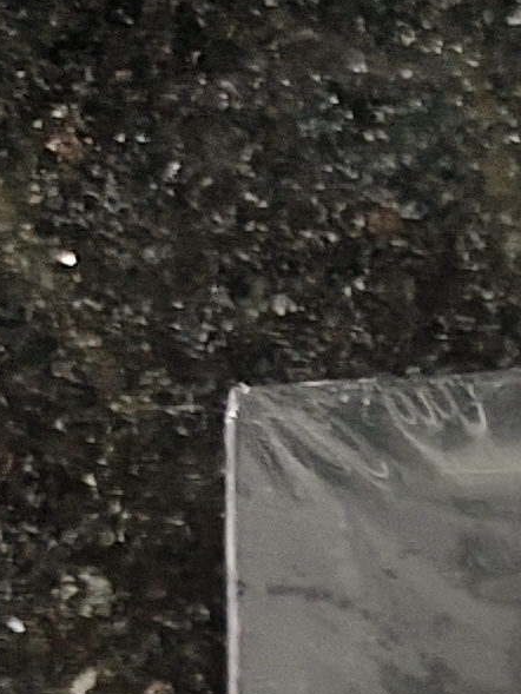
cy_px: 2104
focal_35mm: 160
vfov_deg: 9.5
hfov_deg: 8.1
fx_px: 3210
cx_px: 1483
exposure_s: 1/50
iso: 651
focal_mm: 5.56
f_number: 1.88
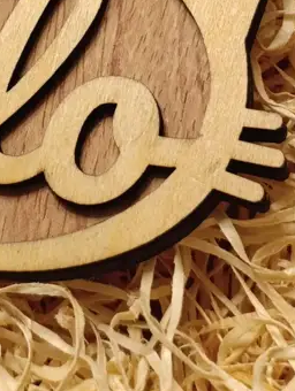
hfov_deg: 11.7
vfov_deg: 15.0
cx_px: 0
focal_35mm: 126
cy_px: -107
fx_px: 1428
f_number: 1.65
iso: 610
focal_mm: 6.11
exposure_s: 1/120
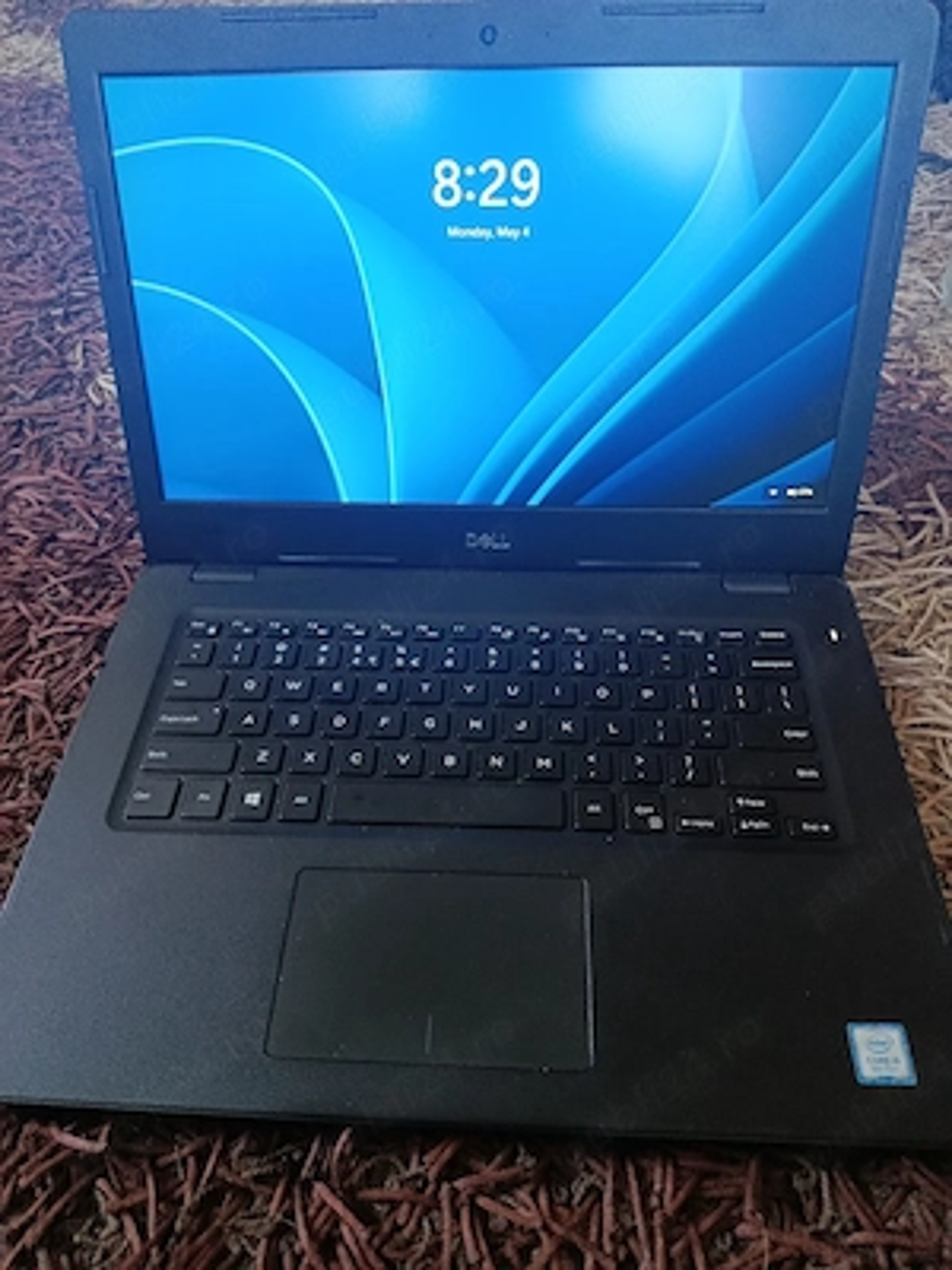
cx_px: 476
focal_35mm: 24
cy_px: 635
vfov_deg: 71.6
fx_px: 880
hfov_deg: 56.8
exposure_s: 1/50
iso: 1134
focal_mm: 5.24
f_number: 1.7
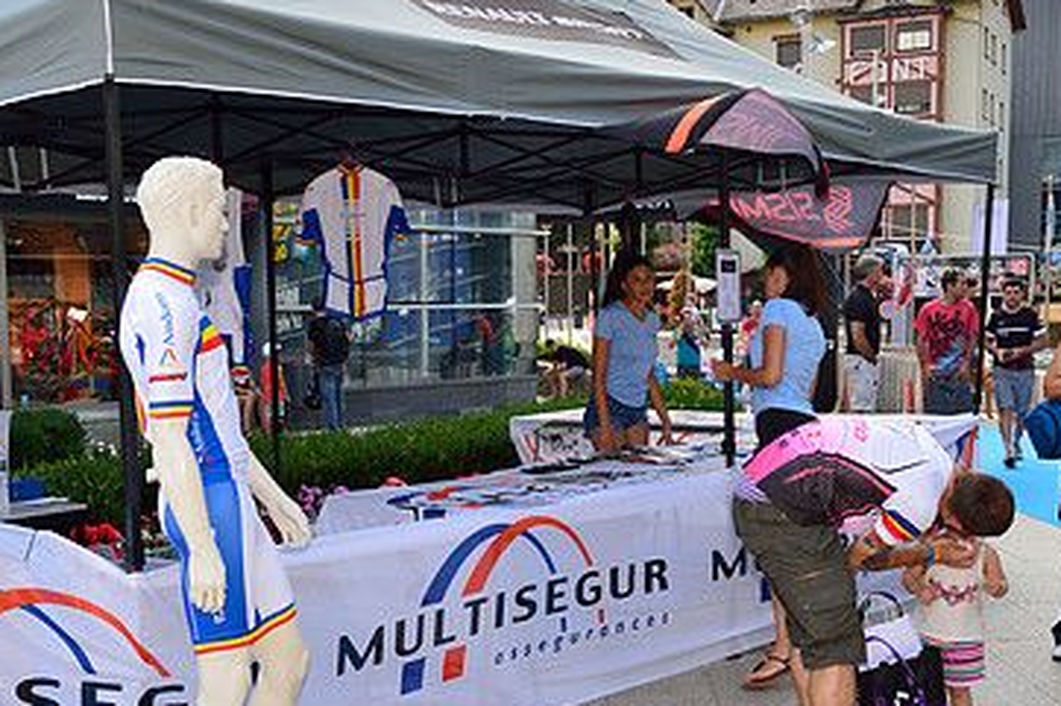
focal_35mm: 48
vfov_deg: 27.9
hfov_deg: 41.1
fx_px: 1414
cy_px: 442
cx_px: 495
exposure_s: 1/50
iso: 100
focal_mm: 30
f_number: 6.3
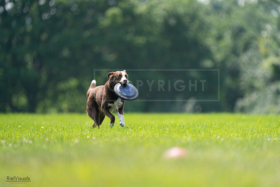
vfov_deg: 2.3
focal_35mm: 600
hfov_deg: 3.4
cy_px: 94
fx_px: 4668
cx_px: 140
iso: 2000
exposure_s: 1/4000
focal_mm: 600
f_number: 6.3
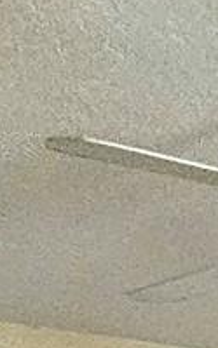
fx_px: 1046
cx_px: 429
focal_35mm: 110
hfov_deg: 10.9
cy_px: 800
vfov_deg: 14.1
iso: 640
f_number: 2.2
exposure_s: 1/30
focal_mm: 2.2
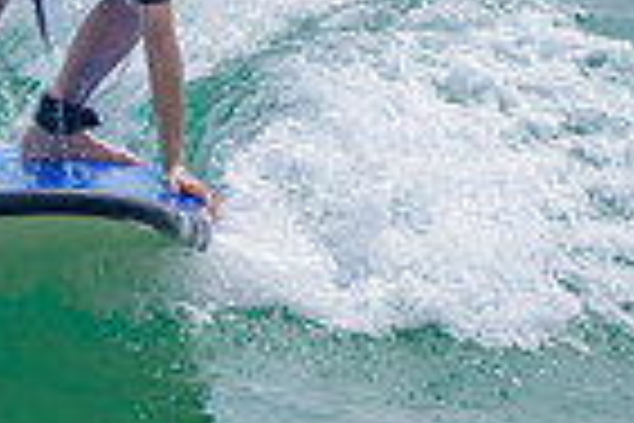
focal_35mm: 2513
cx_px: -910
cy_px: 180
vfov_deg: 0.5
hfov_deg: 0.8
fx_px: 44253
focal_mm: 500
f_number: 5.6
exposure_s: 1/2000
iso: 125
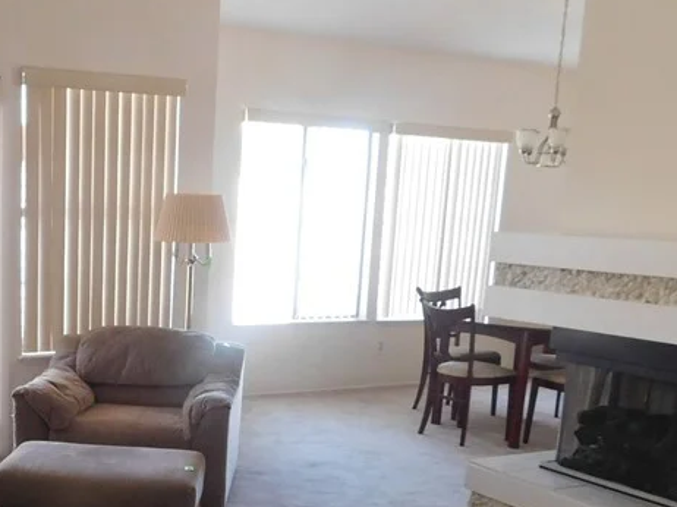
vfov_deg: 27.5
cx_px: 149
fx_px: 997
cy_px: 454
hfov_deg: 36.4
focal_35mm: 51
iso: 280
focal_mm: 4
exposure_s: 1/30
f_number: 3
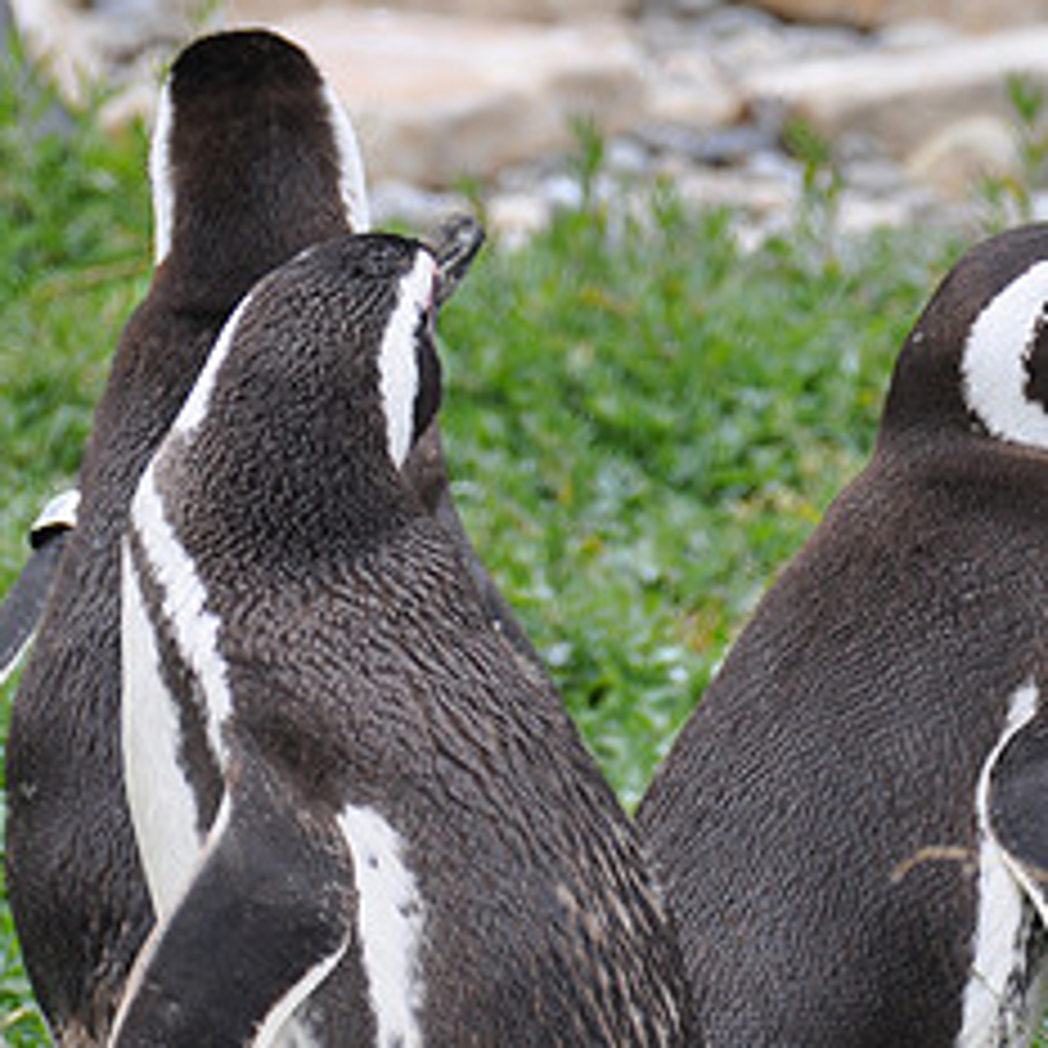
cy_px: 344
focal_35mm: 601
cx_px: 756
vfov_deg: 2.9
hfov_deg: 2.9
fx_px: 20586
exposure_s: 1/640
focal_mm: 190
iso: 320
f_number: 5.6
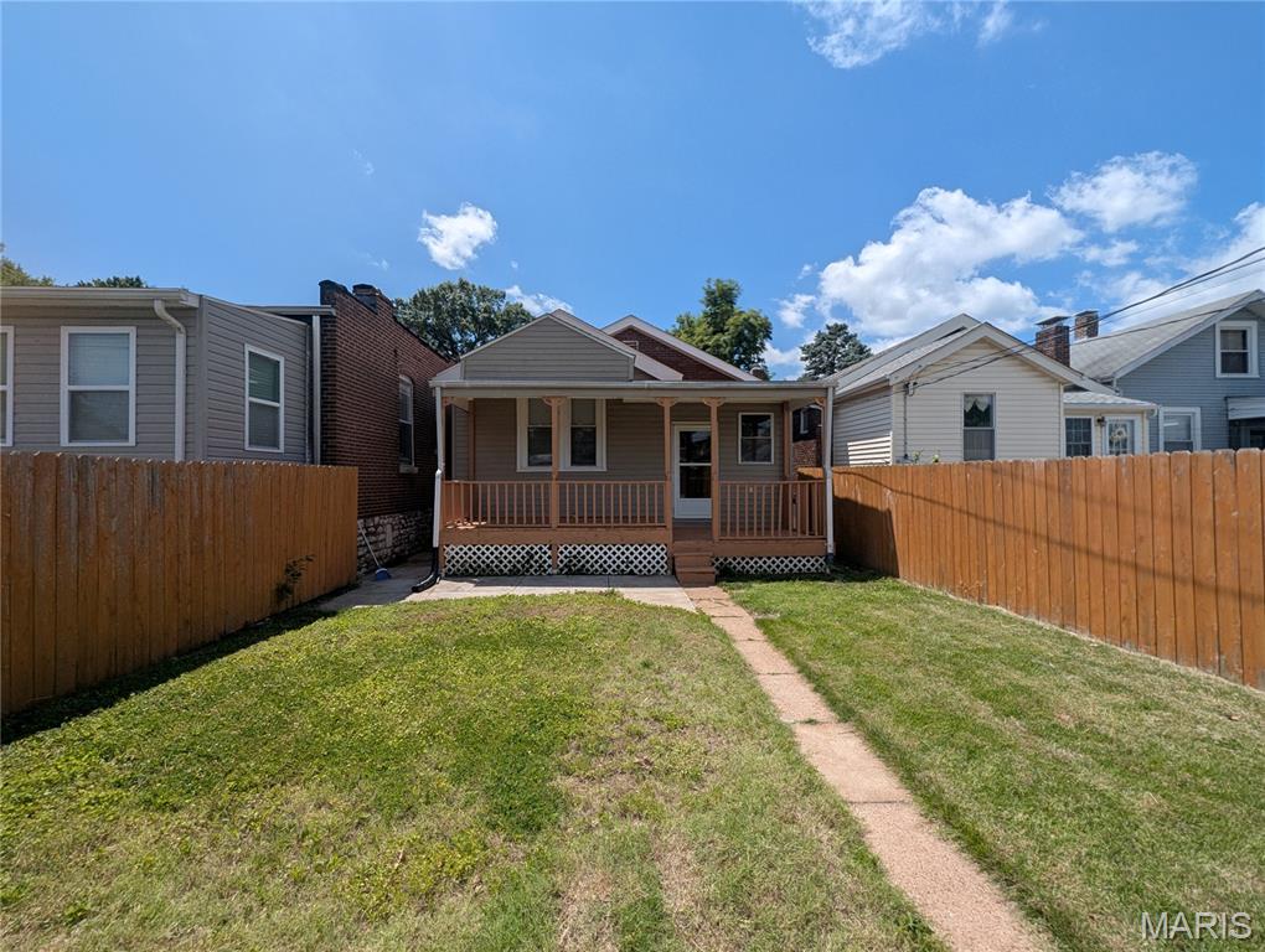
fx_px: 476
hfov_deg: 106.1
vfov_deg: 90.1
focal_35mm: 13
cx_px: 632
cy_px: 476
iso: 47
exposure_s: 1/2083
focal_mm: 1.95
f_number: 2.2
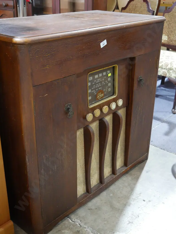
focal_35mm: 44
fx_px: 298
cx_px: 88
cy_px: 117
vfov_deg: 42.9
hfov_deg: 32.9
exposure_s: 1/60
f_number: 4.7
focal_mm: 22
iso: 2000
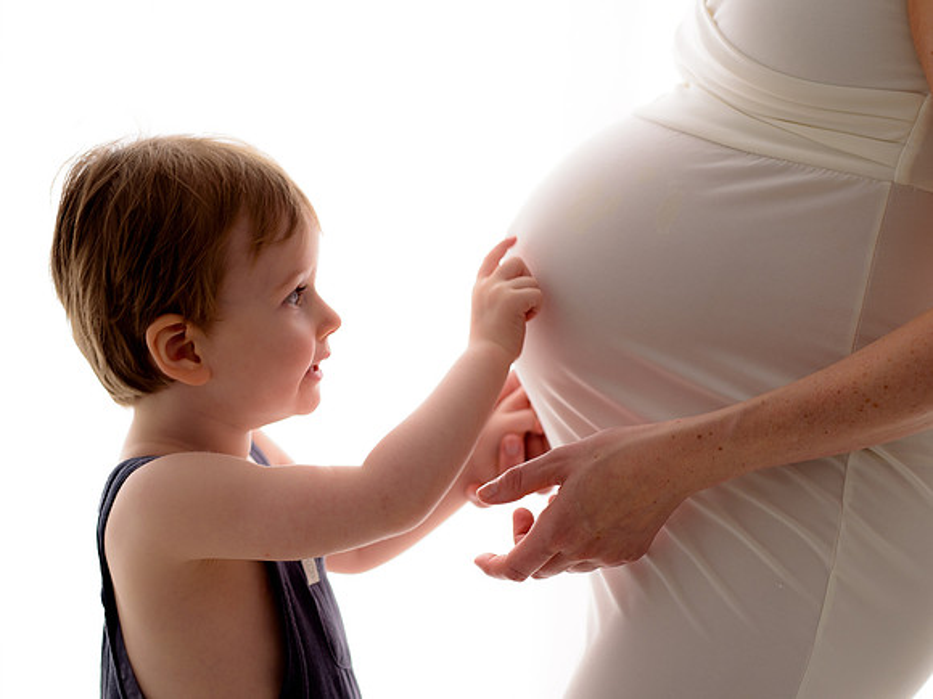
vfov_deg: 18.8
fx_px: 2116
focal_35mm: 79
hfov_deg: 24.9
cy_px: 361
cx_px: 466
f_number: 2.2
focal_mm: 50
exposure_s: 1/160
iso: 100
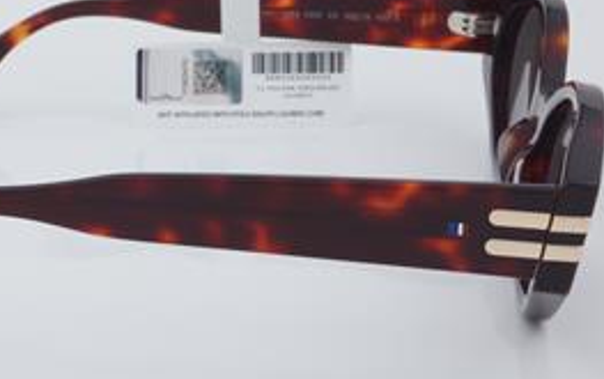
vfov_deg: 11.3
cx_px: 165
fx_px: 1912
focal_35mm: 116
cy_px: 158
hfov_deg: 17.9
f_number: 32
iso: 100
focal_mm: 50
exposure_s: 1/4
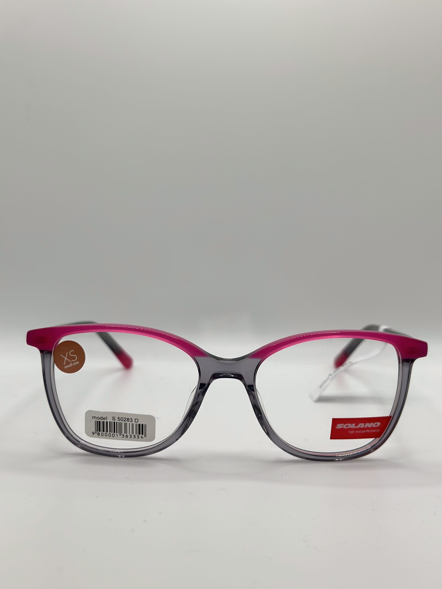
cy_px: 294
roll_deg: -0.3
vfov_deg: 39.7
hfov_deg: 30.3
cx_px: 221
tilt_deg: -12.4
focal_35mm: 48
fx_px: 817
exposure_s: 1/962
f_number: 1.78
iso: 80
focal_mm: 6.86
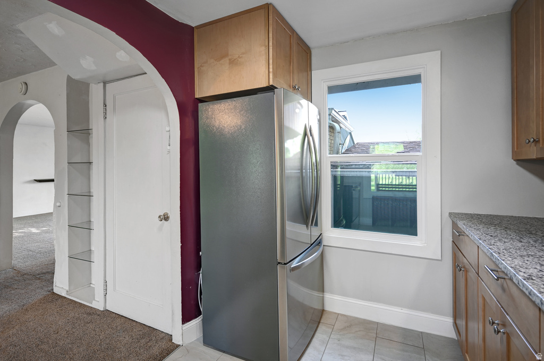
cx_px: 272
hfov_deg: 93.3
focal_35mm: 17
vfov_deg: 70.3
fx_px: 257
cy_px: 180
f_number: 4
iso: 320
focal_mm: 17
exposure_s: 1/30
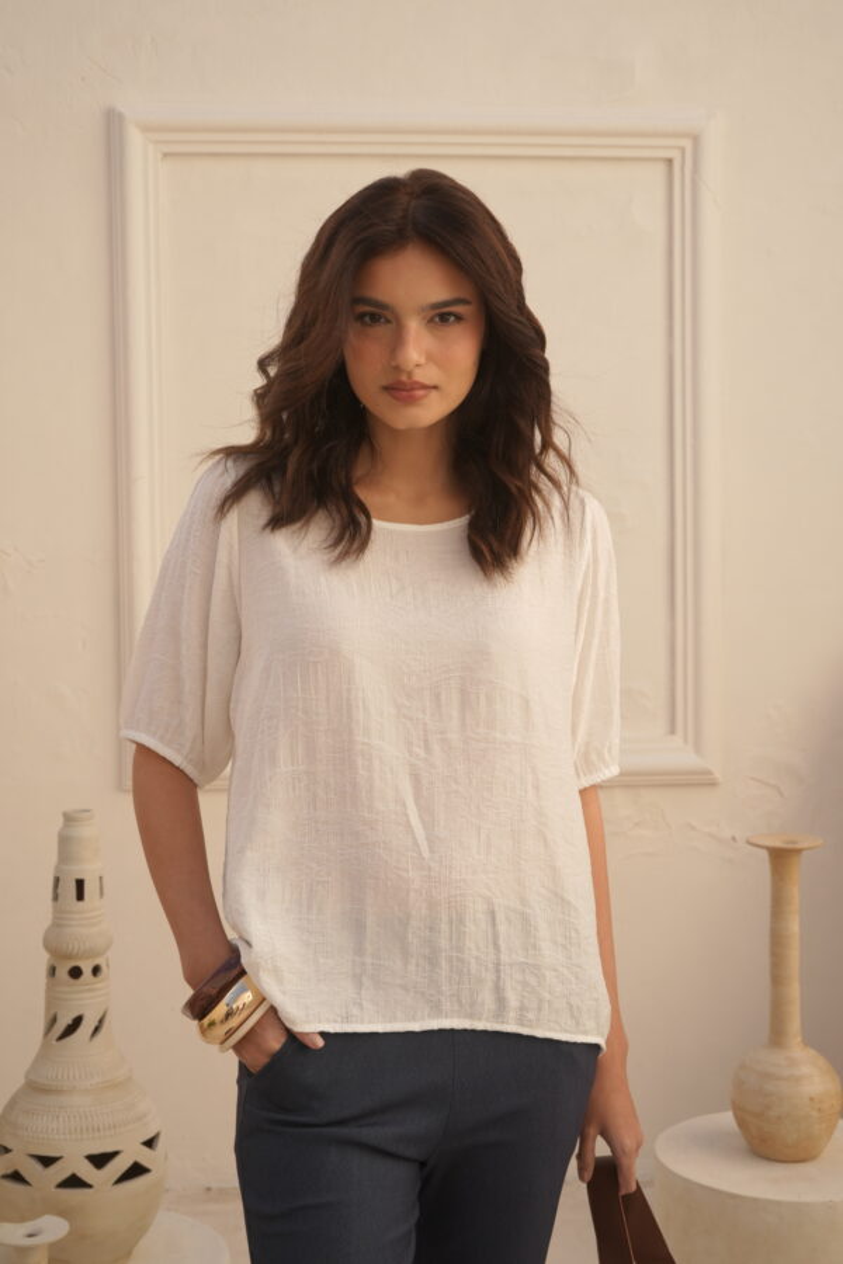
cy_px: 632
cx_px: 422
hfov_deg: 27.0
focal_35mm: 50
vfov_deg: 39.6
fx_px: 1756
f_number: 9
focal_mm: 50
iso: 200
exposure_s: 1/125
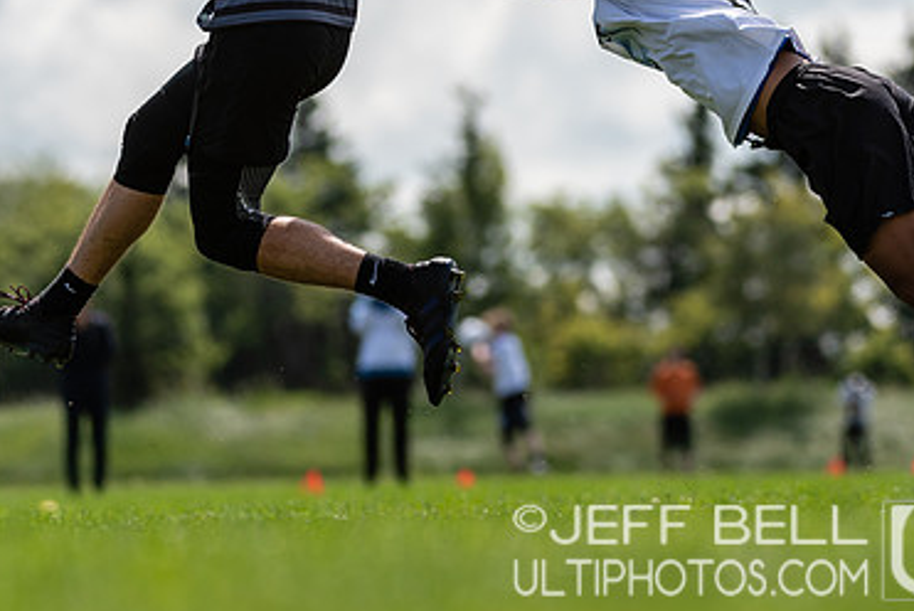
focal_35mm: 502
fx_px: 12755
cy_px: 149
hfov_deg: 4.1
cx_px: 350
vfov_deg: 2.7
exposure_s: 1/1250
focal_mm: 200
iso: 100
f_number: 4
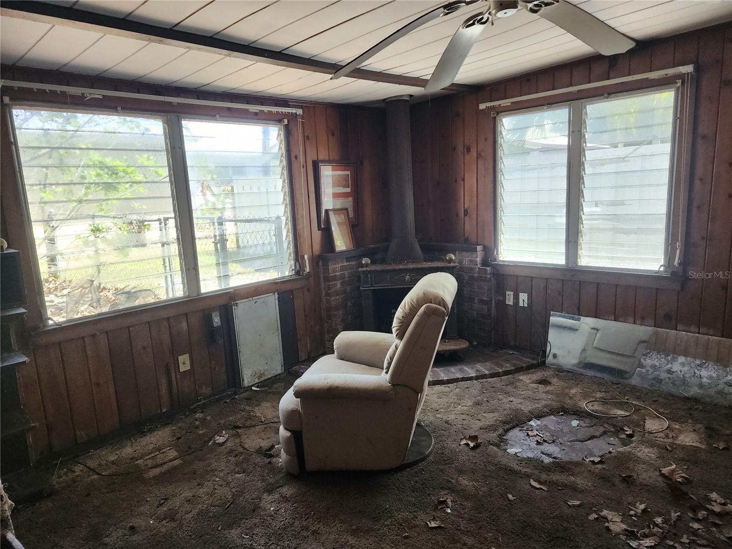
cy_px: 274
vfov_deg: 58.9
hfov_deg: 73.9
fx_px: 486
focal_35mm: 23
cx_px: 366
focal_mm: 6.4
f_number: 1.8
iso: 200
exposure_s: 1/120
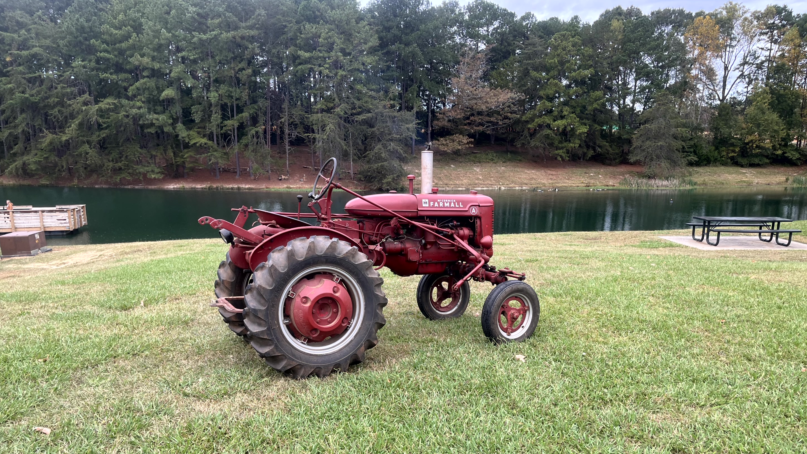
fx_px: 621
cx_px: 407
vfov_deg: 39.9
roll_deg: -2.1
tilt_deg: -10.5
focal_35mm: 29
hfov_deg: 66.1
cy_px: 281
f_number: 1.6
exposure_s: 1/368
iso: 50
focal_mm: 5.1
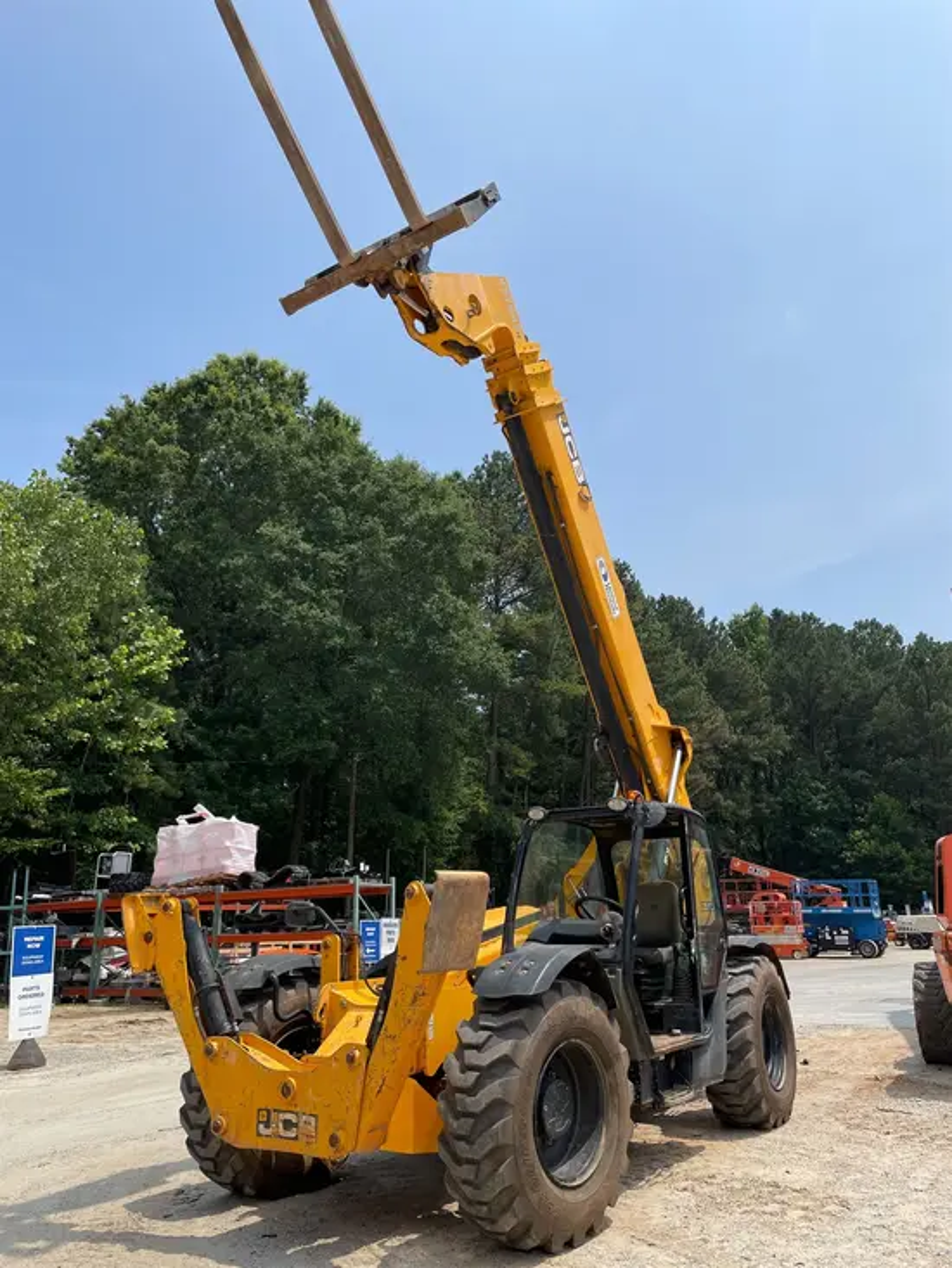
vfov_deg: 67.3
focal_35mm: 26
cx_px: 476
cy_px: 634
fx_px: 953
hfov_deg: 53.1
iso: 50
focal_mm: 4.2
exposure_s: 1/5291
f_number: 1.6
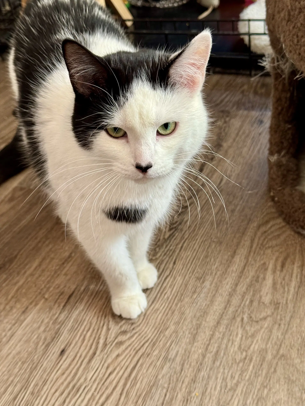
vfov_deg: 39.7
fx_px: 564
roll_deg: +9.5
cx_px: 152
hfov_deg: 30.3
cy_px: 203
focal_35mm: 48
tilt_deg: -33.6
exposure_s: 1/60
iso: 125
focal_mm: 6.76
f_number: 1.78
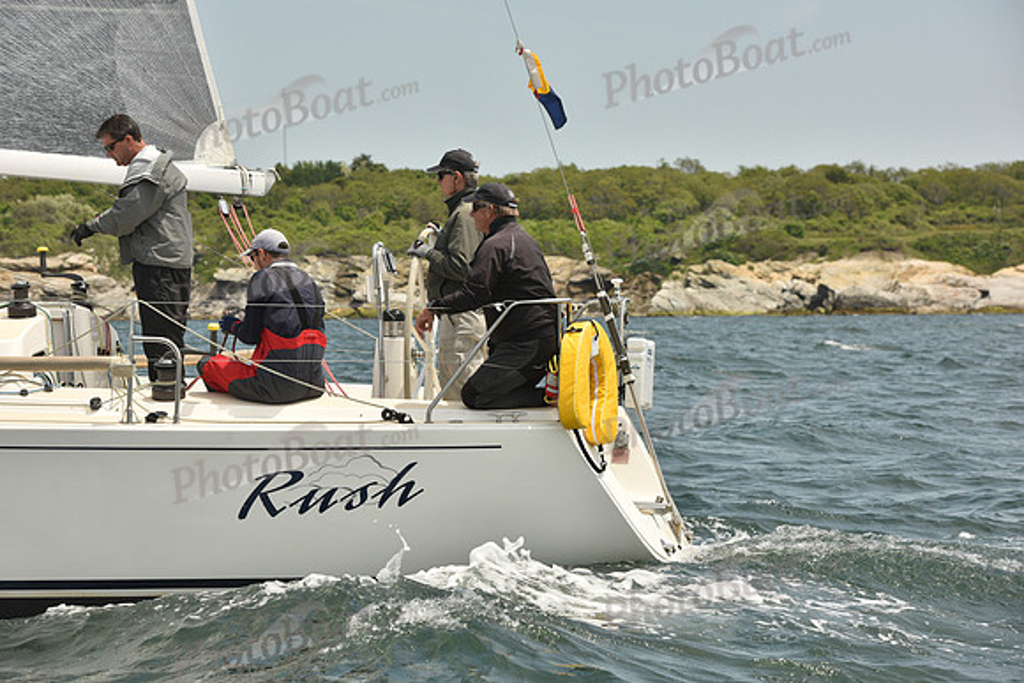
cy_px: 342
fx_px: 3414
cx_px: 512
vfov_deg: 11.4
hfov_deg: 17.1
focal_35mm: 120
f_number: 8
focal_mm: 120
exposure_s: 1/1600
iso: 400
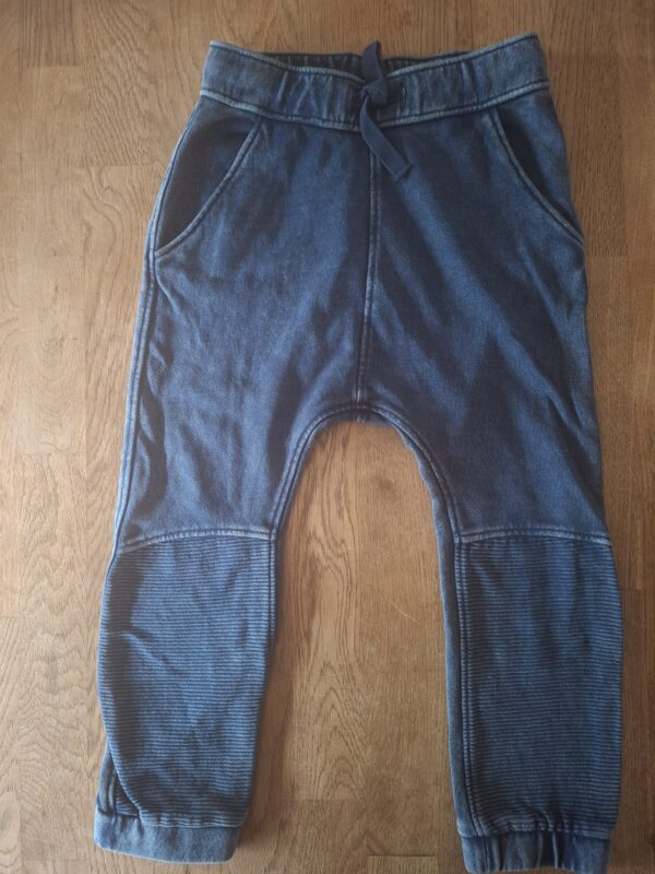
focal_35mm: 23
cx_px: 328
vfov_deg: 73.9
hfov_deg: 58.9
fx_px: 580
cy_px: 437
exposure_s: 1/30
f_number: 1.8
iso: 400
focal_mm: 5.54
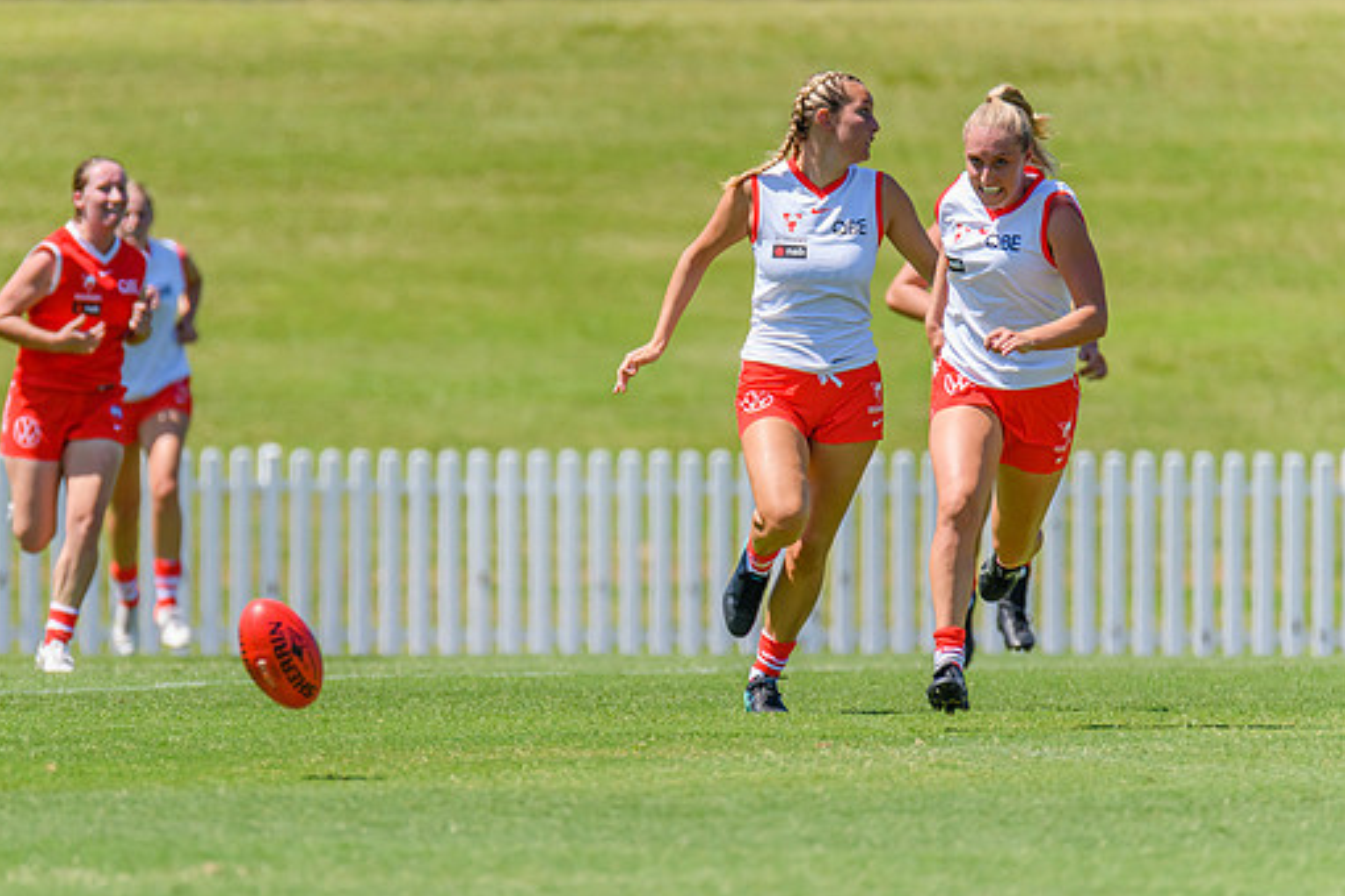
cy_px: 400
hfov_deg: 2.4
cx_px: 532
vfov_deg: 1.6
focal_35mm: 877
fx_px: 32763
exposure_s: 1/2000
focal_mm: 600
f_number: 7.1
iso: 800
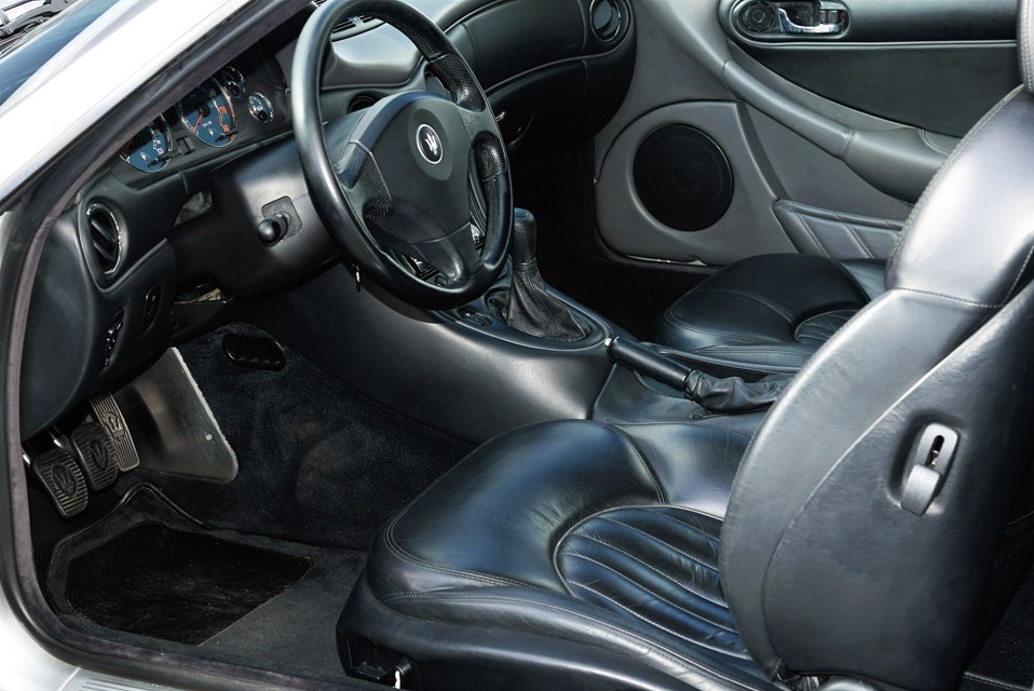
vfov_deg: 21.0
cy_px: 346
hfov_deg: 30.9
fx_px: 1868
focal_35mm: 65
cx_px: 517
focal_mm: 65
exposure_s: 1/200
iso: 200
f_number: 8
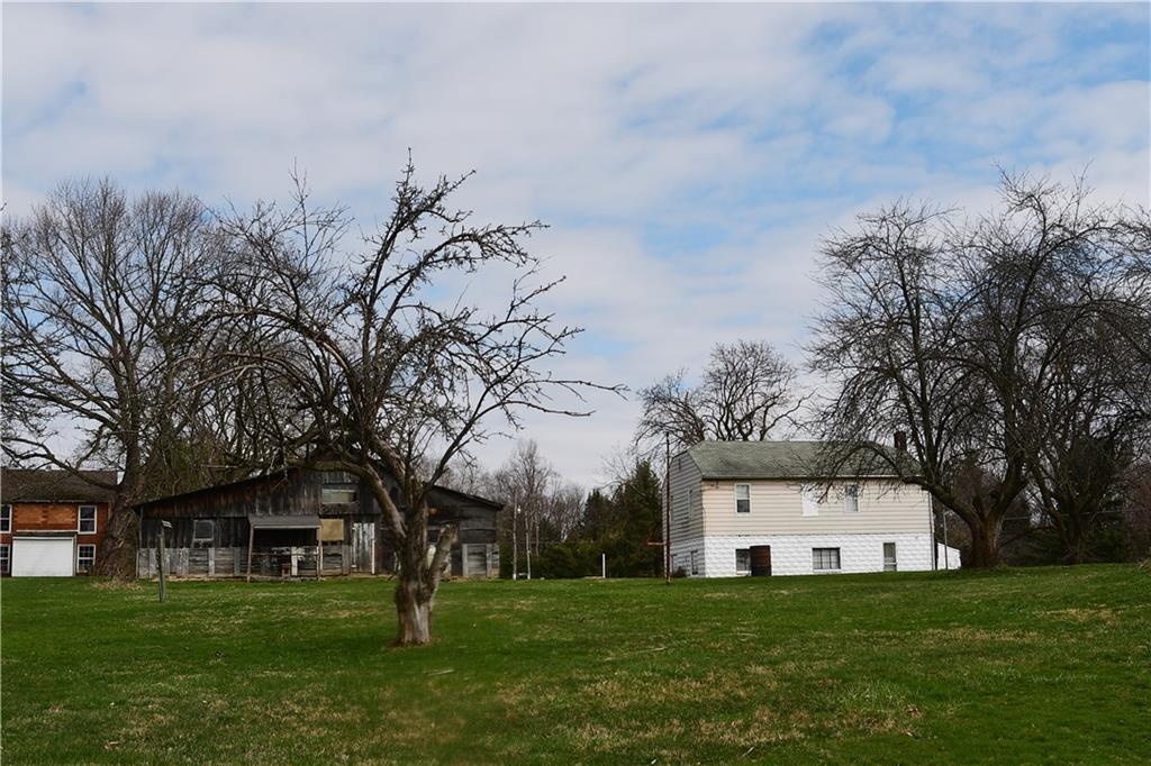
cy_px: 383
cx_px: 576
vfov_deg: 33.0
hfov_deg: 47.9
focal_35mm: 40
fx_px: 1294
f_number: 7.1
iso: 100
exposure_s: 1/640
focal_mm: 27
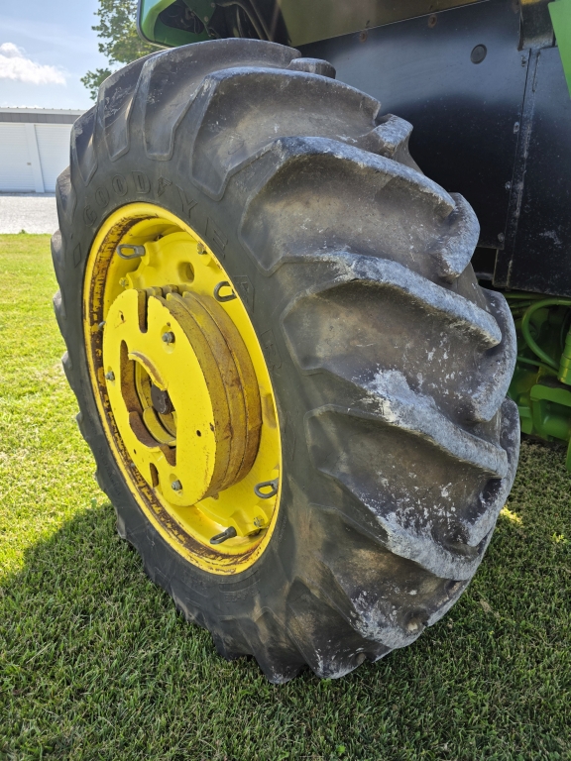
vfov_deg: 73.9
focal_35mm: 23
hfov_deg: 58.9
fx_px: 506
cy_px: 380
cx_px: 286
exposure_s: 1/2038
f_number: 1.7
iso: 80
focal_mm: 6.3
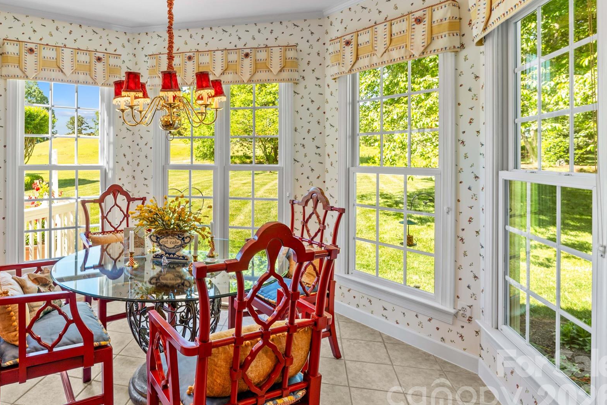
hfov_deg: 79.5
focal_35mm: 21
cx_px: 223
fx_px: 354
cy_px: 160
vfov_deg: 59.0
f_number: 8
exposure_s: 1/6
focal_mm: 16
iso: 100
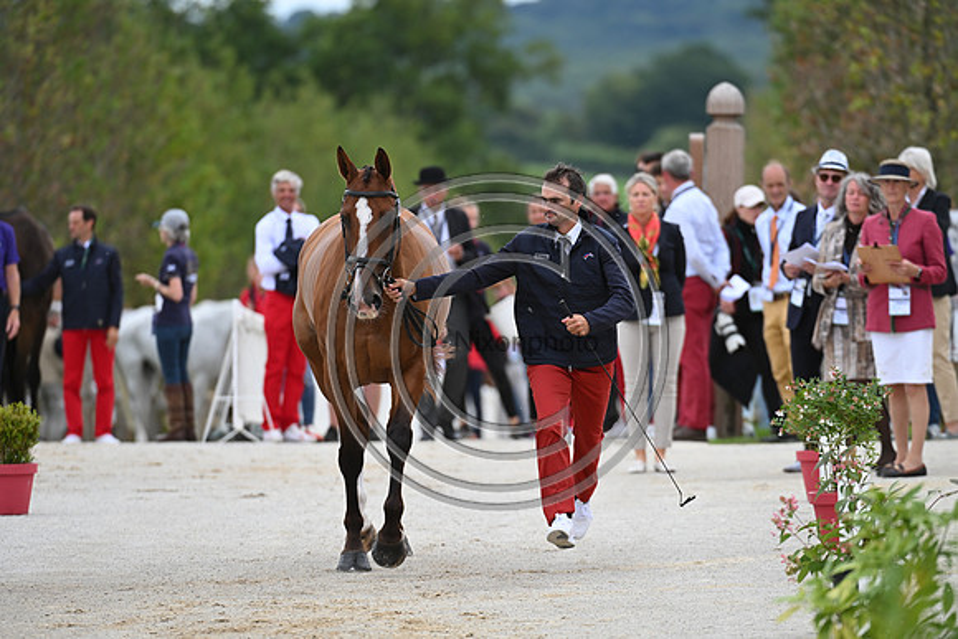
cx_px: 479
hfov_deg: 5.2
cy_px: 320
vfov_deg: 3.4
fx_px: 10646
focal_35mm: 400
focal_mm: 400
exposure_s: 1/1600
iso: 640
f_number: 5.6
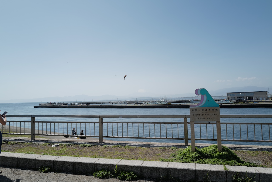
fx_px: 212
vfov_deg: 46.4
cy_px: 91
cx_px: 136
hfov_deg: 65.5
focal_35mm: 28
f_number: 5.6
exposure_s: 1/640
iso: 100
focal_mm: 28
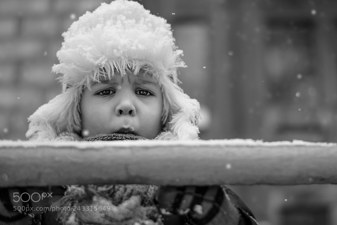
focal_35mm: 58
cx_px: 168
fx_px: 543
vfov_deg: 23.4
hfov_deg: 34.5
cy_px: 112
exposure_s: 1/1250
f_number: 1.4
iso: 200
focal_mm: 58
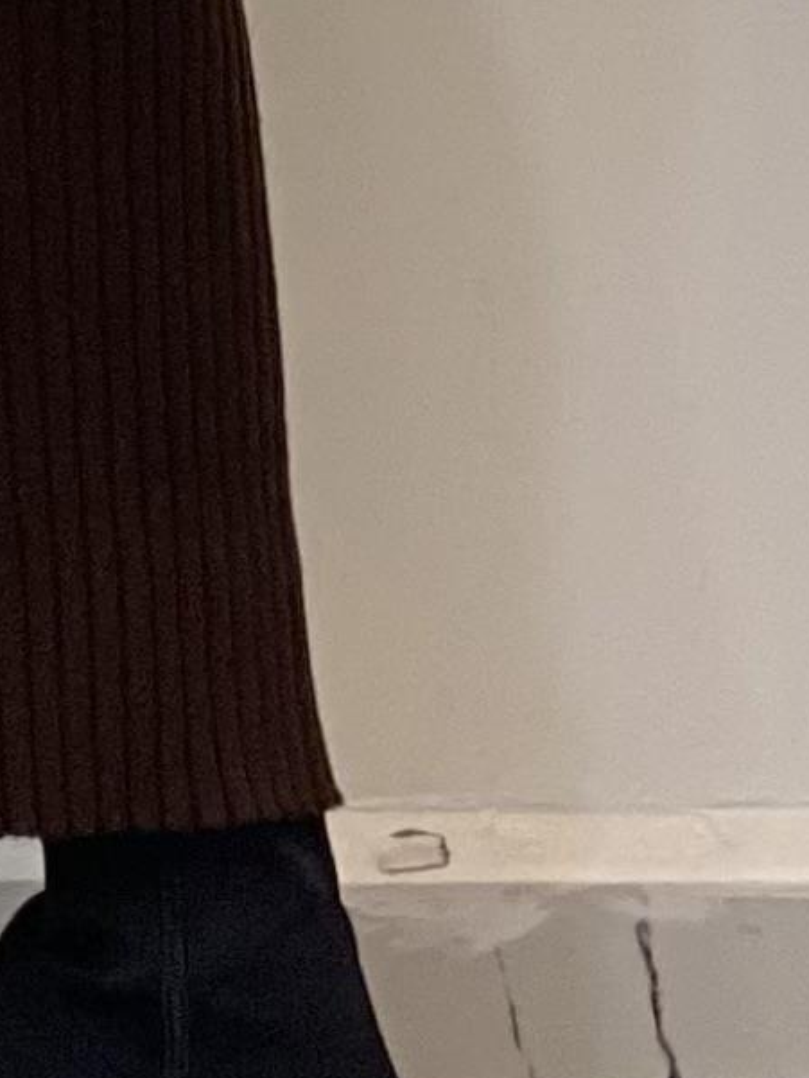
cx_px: -654
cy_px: -1605
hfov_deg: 4.3
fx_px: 10653
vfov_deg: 5.6
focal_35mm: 342
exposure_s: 1/100
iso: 80
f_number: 2
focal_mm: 6
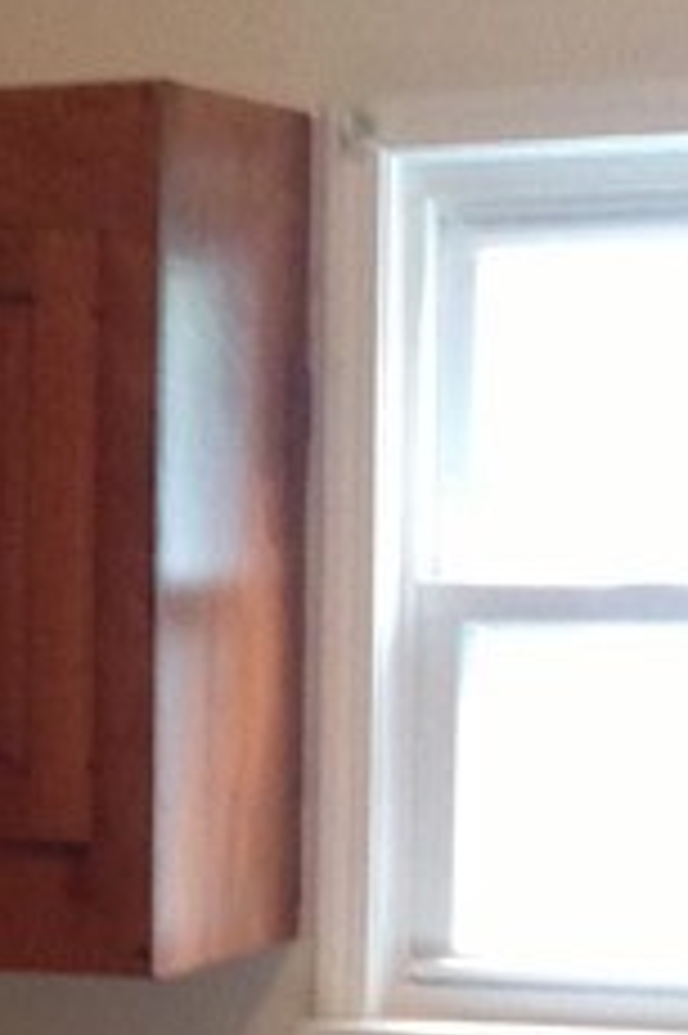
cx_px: -364
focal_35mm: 153
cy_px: 986
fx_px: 4392
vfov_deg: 13.3
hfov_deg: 8.7
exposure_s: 1/20
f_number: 2.4
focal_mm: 4.13
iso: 250
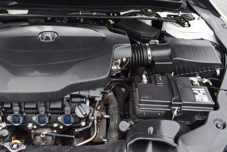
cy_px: 48
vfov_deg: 33.9
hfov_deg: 49.1
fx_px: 246
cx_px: 86
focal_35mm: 39
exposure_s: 1/250
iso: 320
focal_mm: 18
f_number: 5.6
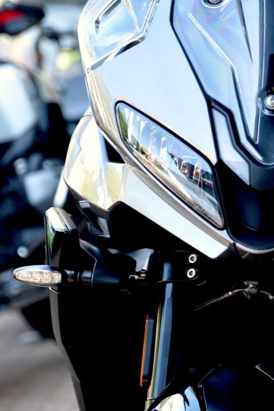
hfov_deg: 8.6
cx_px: 268
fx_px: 1813
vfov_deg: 12.9
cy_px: 301
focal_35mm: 159
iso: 100
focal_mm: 65
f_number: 2.8
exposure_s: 1/60
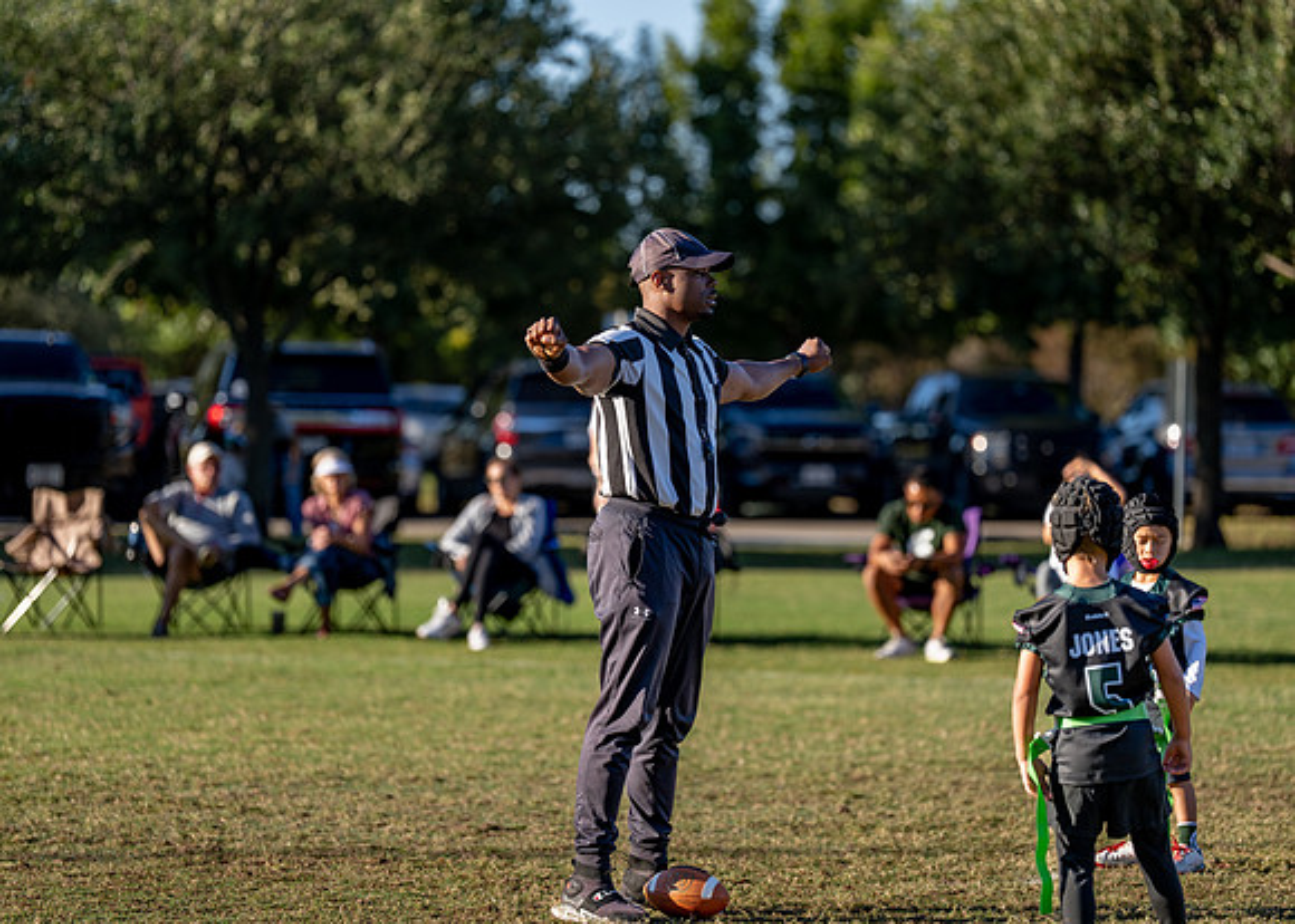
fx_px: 5818
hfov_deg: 12.7
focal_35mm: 158
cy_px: 462
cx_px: 648
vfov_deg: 9.1
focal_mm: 151
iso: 160
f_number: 2.8
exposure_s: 1/1250
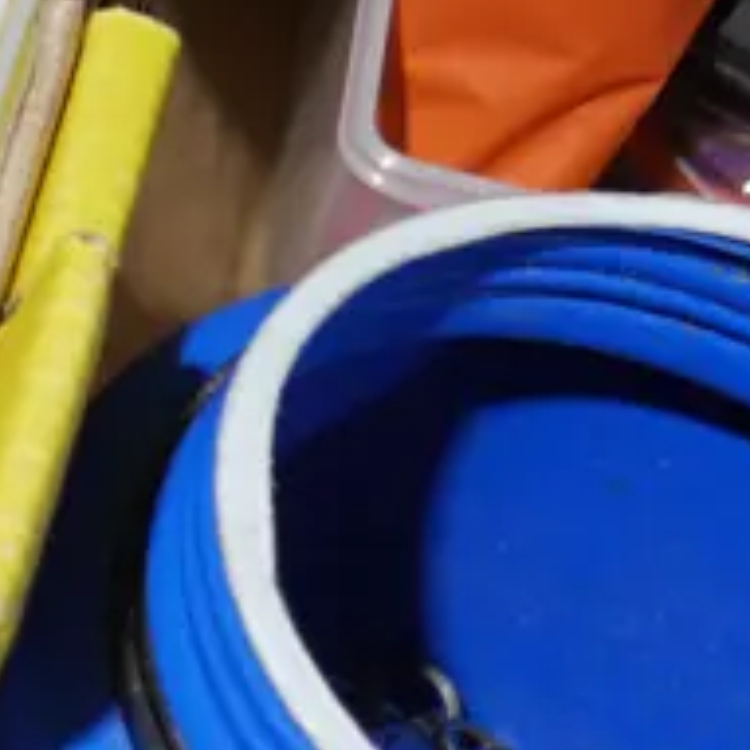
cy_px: 96
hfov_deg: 9.9
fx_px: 3726
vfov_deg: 11.4
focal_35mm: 152
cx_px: -1139
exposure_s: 1/60
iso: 500
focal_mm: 16
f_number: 3.6
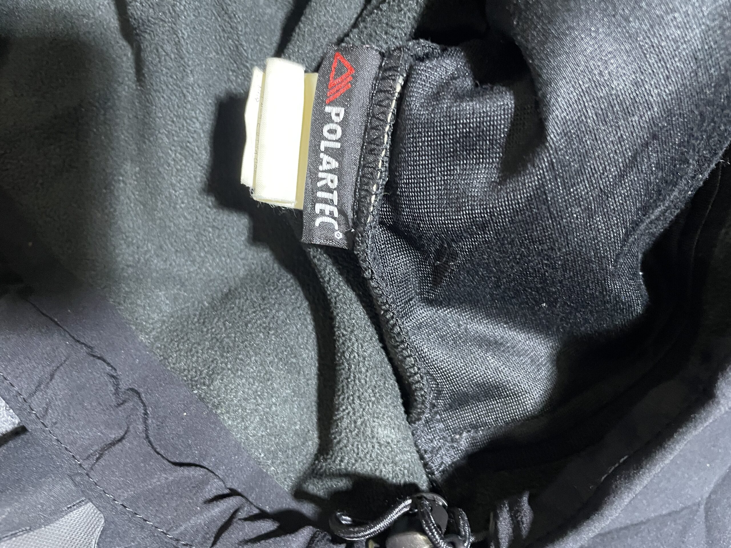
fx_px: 549
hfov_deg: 67.3
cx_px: 366
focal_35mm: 26
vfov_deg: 53.1
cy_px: 274
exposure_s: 1/33
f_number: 1.6
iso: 500
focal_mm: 4.2
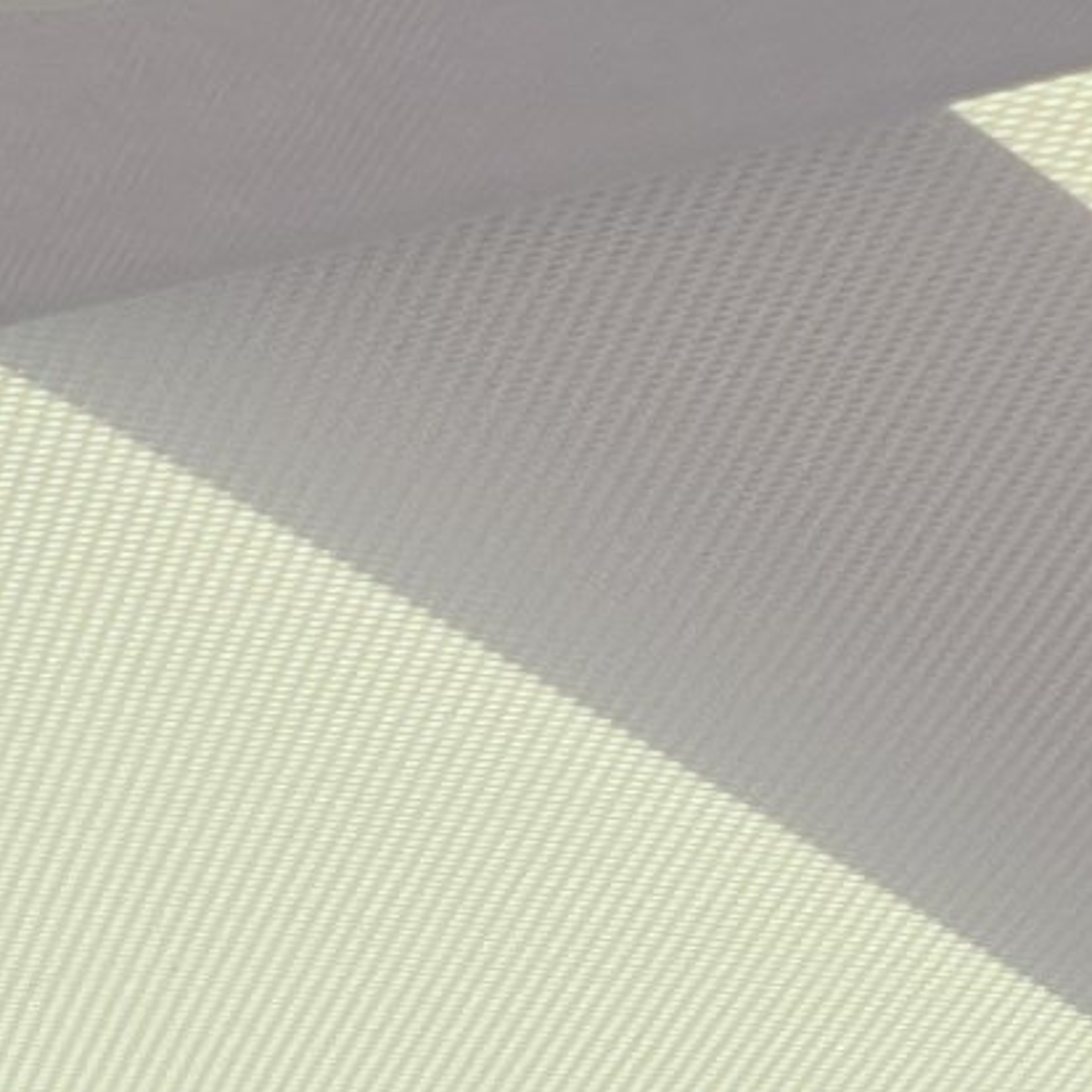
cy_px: 2507
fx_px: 7031
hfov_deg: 8.5
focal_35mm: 197
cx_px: 2049
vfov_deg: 8.2
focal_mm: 6.3
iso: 50
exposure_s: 1/180
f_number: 1.7
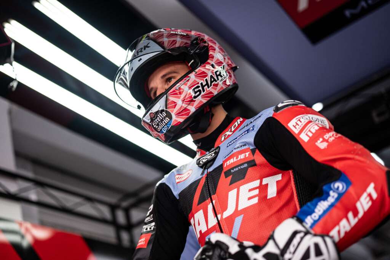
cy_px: 130
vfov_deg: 27.0
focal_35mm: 50
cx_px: 195
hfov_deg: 39.6
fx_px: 542
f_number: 2
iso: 320
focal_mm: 50
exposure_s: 1/640
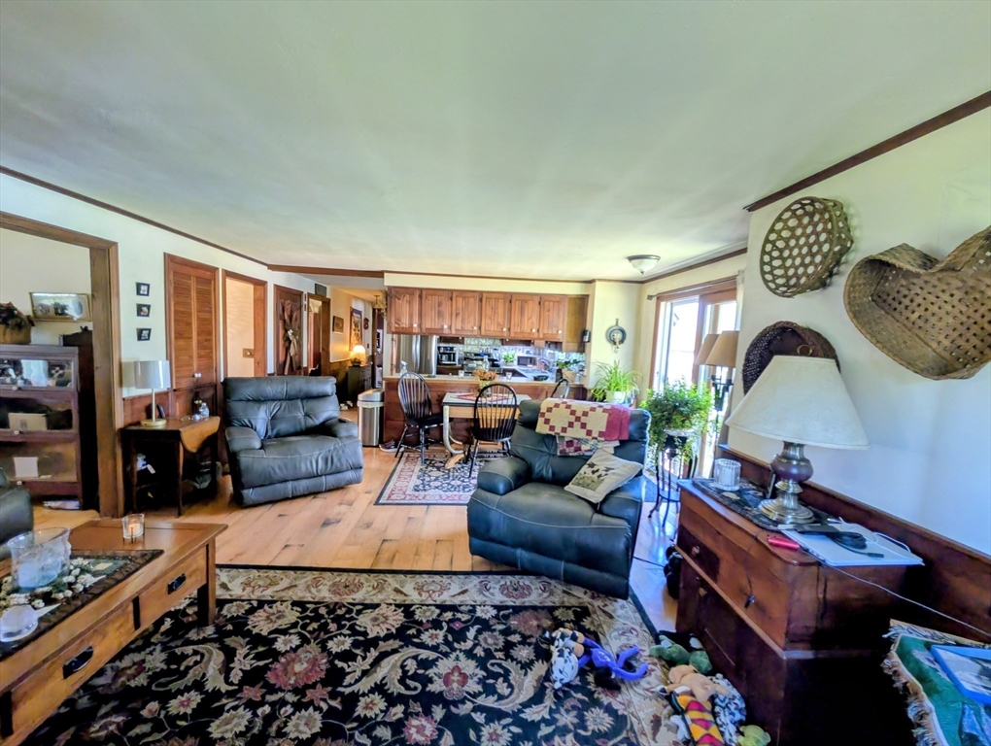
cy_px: 373
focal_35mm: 12
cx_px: 496
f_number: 1.7
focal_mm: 2.02
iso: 85
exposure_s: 1/33.3
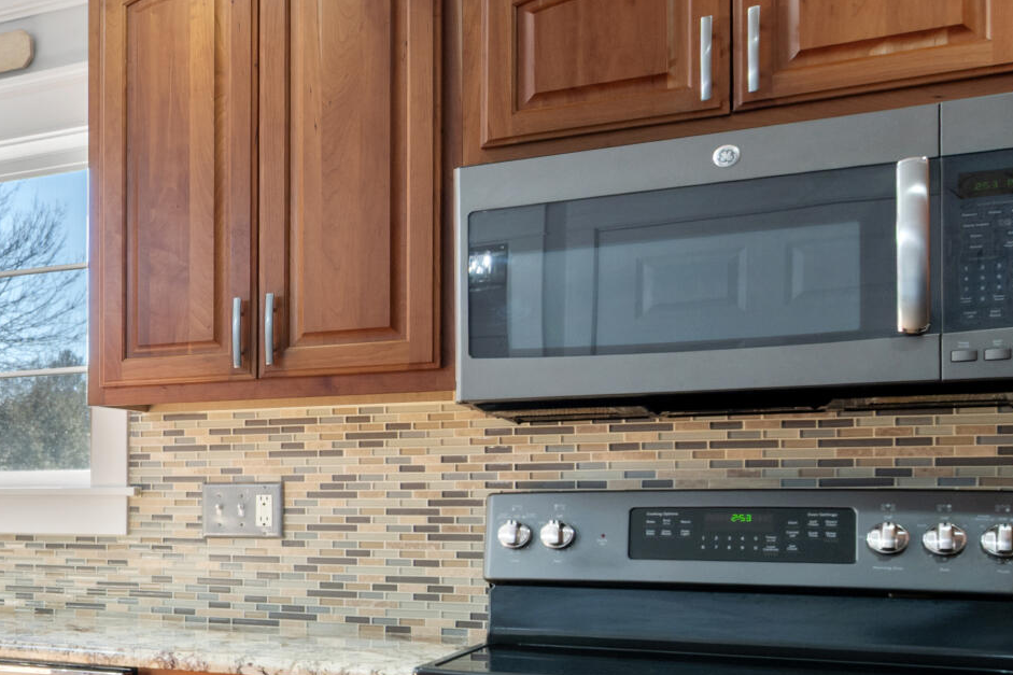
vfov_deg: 26.1
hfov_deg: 29.3
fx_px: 1435
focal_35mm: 51
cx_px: -379
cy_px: 523
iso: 320
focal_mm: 16
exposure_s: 1/1.25
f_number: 9
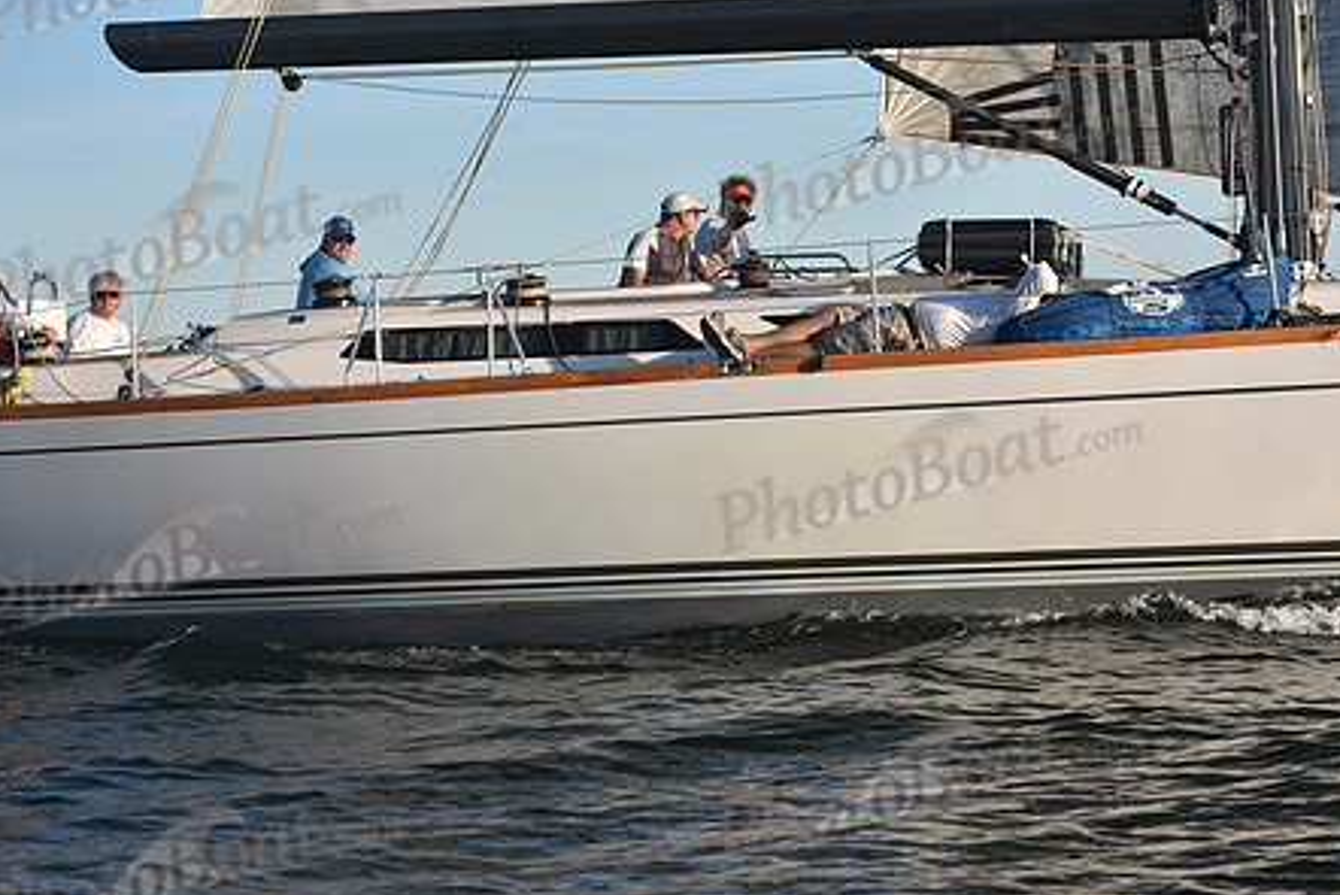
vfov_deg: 13.0
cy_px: 360
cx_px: 561
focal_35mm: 105
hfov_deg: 19.4
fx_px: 3909
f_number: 4.5
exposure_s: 1/800
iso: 250
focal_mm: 80
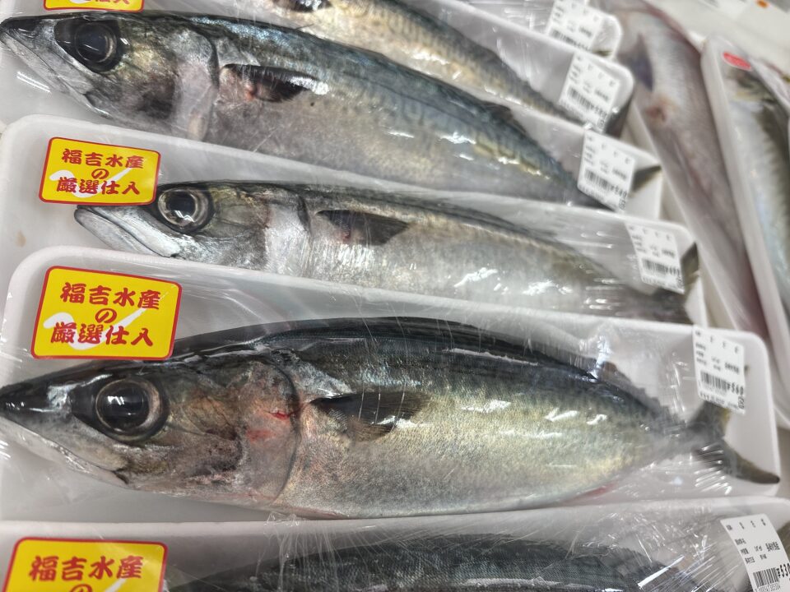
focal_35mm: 26
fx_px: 593
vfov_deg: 53.1
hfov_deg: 67.3
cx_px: 395
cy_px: 296
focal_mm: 5.96
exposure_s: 1/60
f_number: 1.6
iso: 64
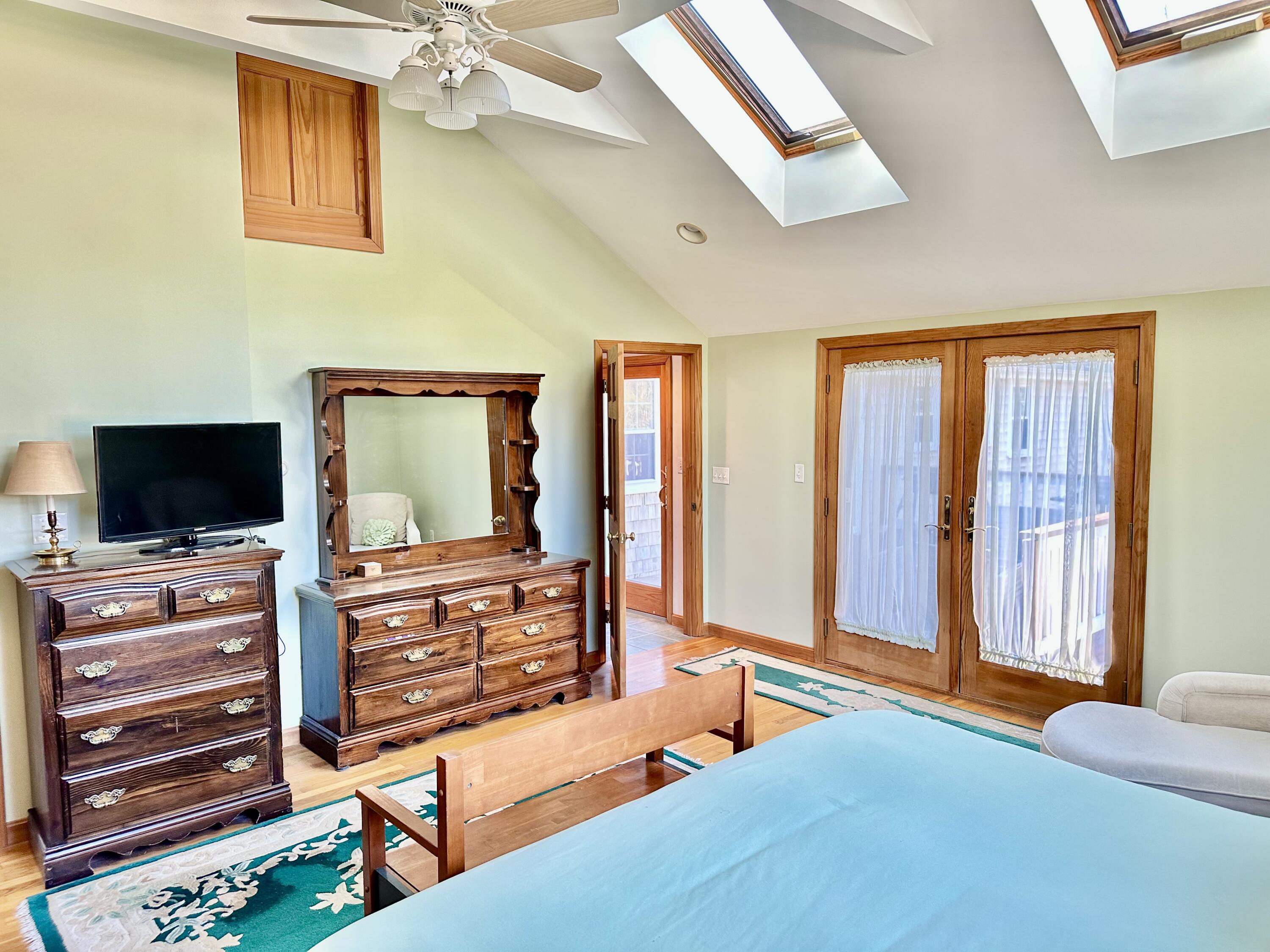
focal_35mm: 24
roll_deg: +0.3
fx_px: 881
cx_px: 635
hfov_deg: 71.6
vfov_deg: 56.8
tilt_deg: -3.8
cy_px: 476
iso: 160
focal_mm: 6.86
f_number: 1.78
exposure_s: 1/60
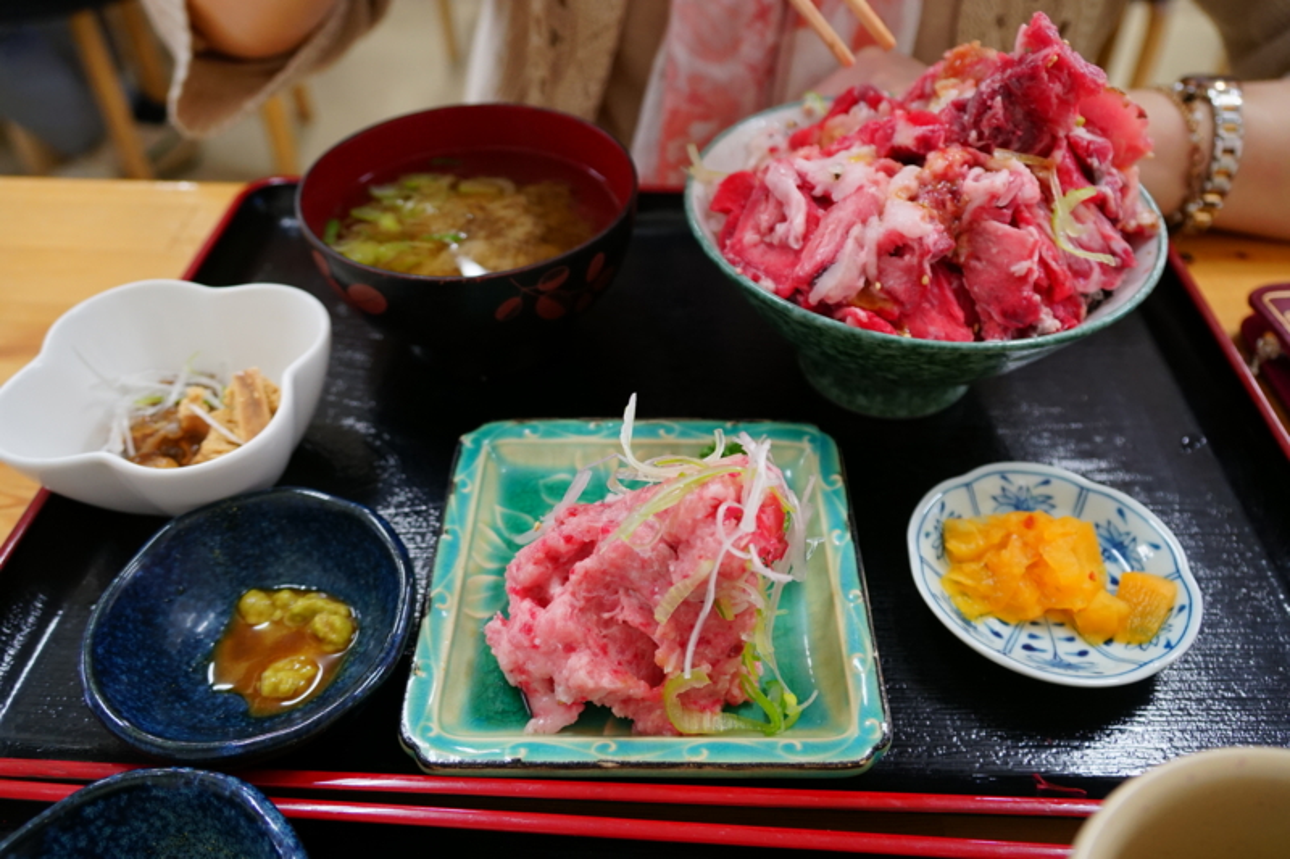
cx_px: 645
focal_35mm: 27
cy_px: 430
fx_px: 967
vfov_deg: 47.9
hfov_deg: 67.4
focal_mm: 18
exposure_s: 1/60
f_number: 4
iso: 640
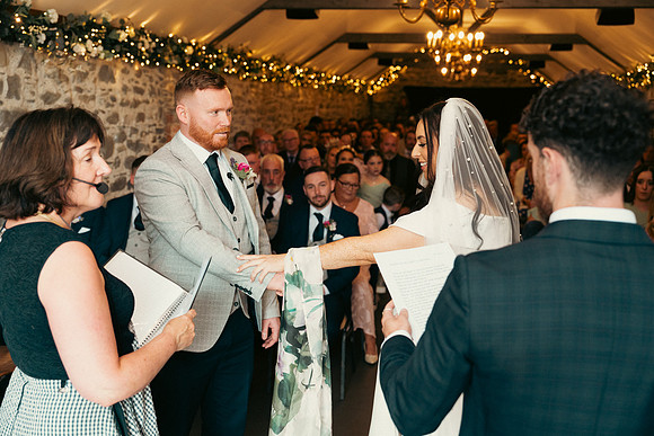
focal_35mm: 42
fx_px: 763
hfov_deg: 46.4
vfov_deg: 31.9
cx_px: 327
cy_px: 218
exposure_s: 1/160
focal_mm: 42
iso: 1000
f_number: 3.5
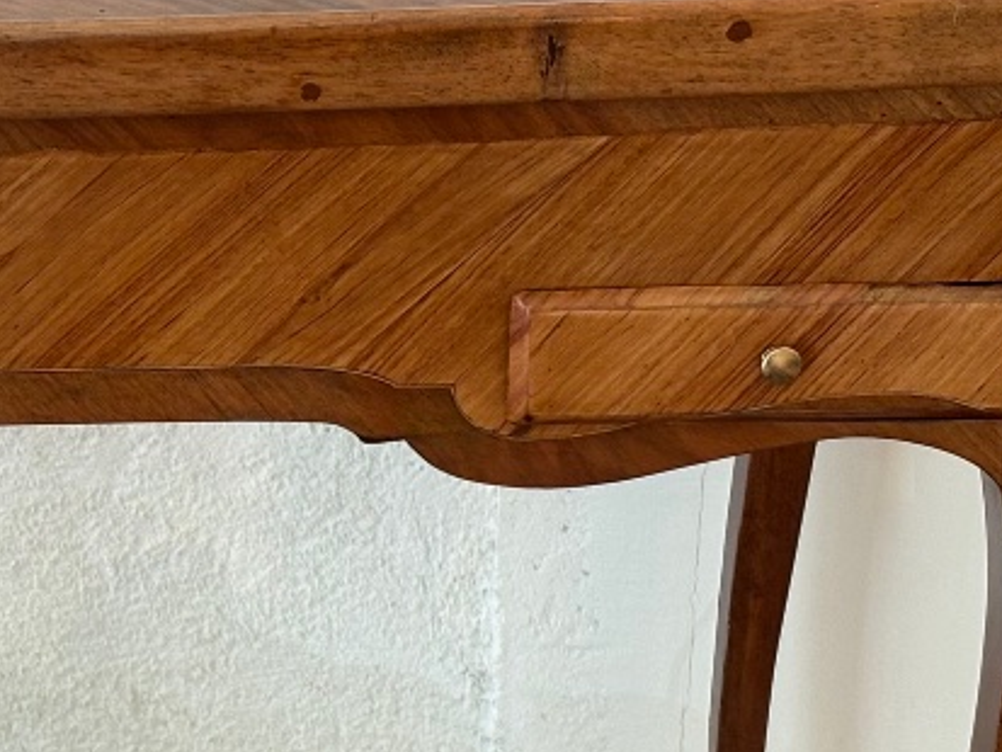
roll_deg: +2.1
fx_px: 4372
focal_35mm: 151
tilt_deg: -25.0
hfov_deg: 12.8
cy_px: 616
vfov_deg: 9.8
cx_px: -150
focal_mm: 5.96
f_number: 1.6
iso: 64
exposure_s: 1/50
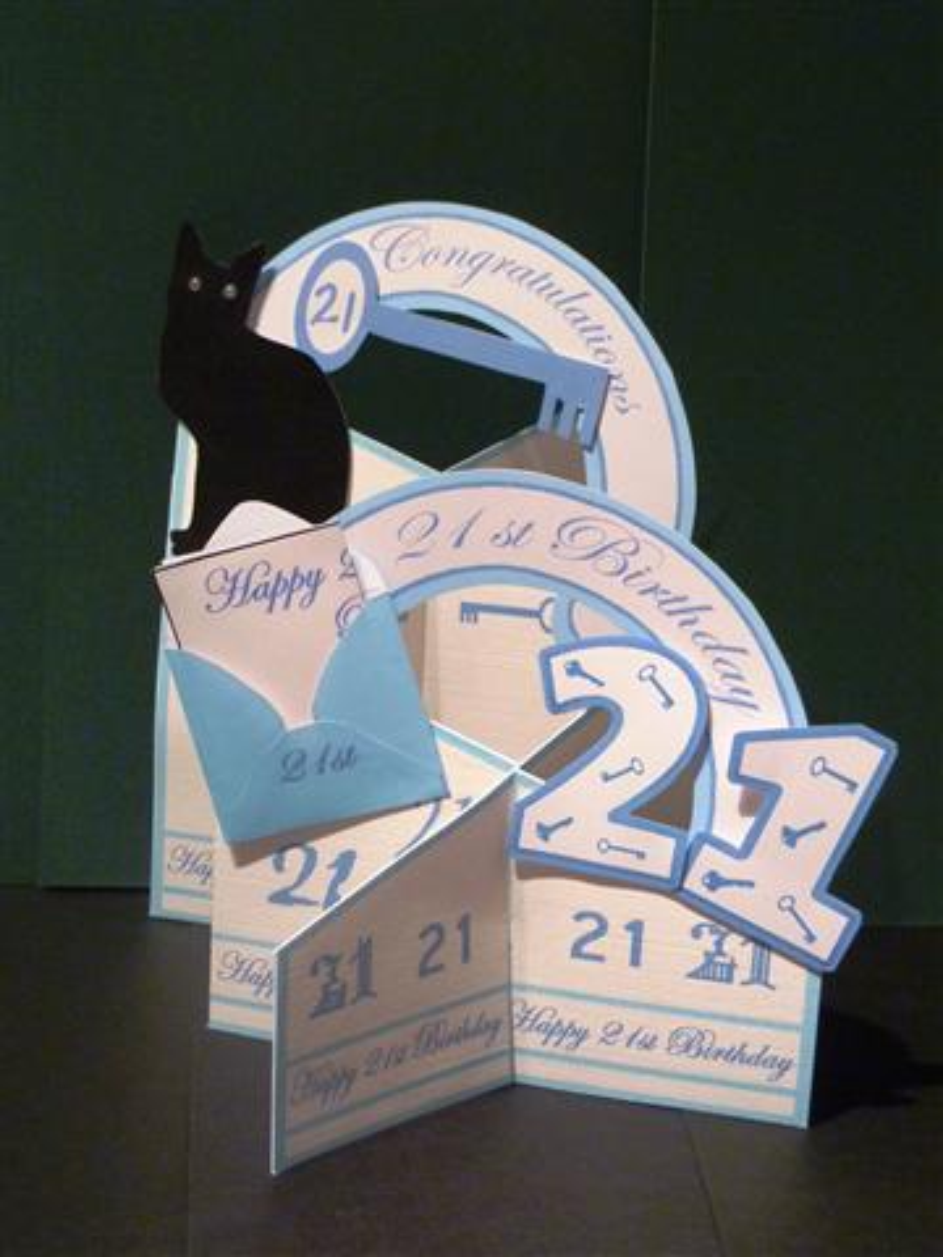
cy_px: 628
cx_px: 472
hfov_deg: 21.9
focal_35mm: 67
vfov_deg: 29.0
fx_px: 2434
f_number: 4.1
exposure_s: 1/10
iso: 400
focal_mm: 11
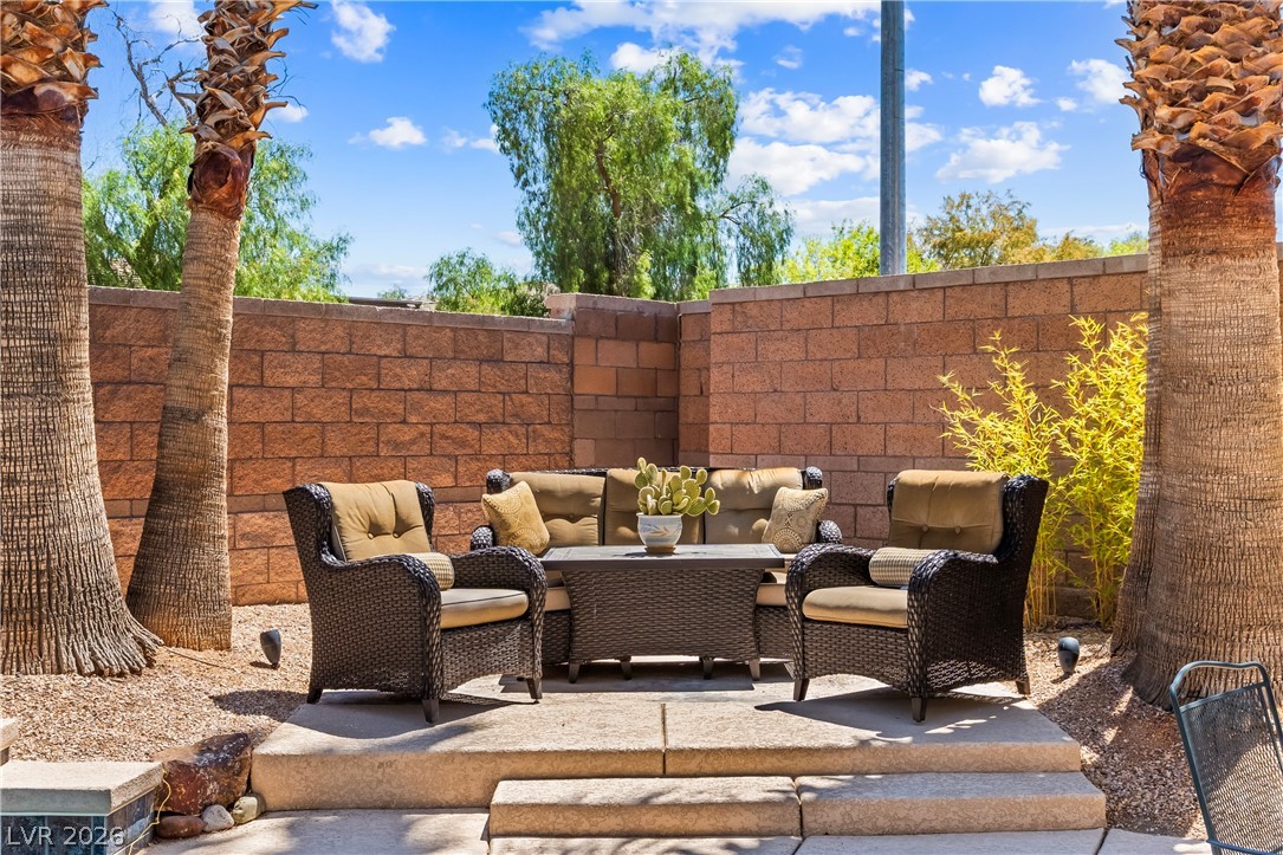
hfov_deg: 46.4
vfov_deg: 31.9
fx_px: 1497
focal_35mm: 42
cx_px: 642
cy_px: 428
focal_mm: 28
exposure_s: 1/8000
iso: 400
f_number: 8
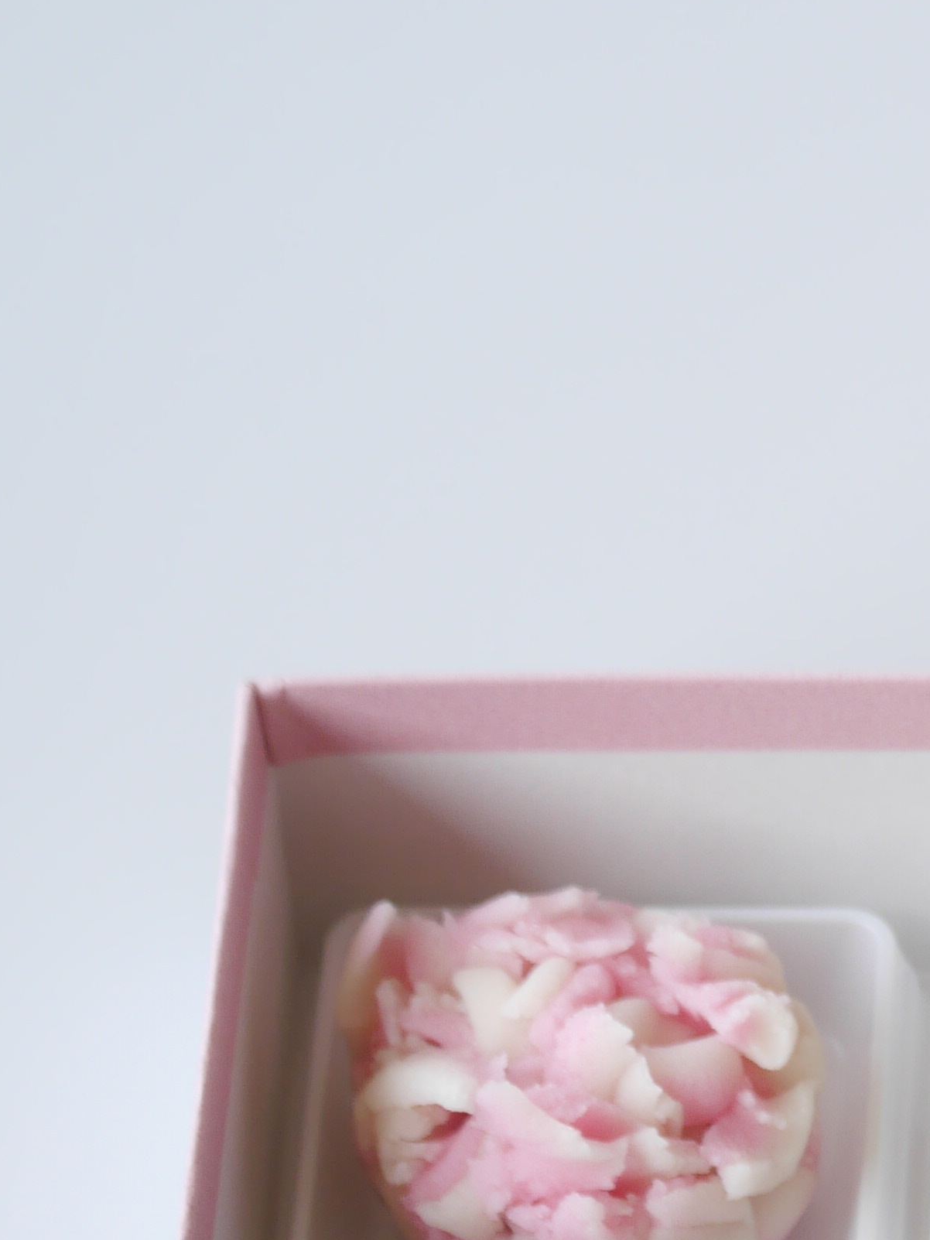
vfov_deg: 7.6
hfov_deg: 5.7
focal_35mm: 258
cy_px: 1325
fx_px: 9243
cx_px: 1623
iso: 250
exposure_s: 1/100
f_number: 4.6
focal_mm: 45
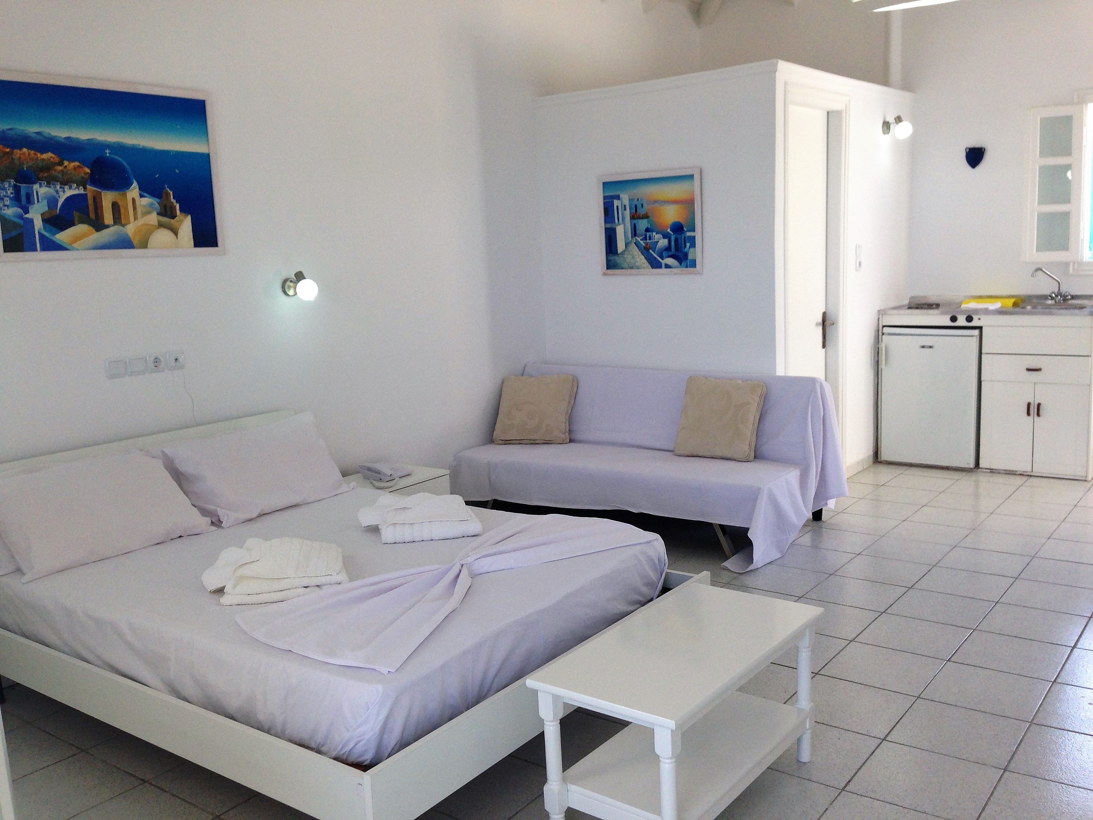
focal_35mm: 33
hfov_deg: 55.4
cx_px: 546
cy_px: 410
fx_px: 1042
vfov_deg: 42.9
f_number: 2.4
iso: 50
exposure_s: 1/120
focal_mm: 4.12
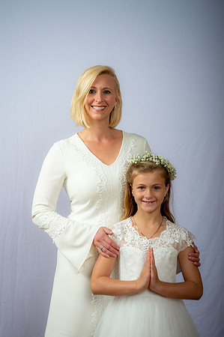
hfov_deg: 23.3
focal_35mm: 58
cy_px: 168
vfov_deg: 34.5
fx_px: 543
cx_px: 112
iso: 250
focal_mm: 58
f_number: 6.3
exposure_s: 1/200
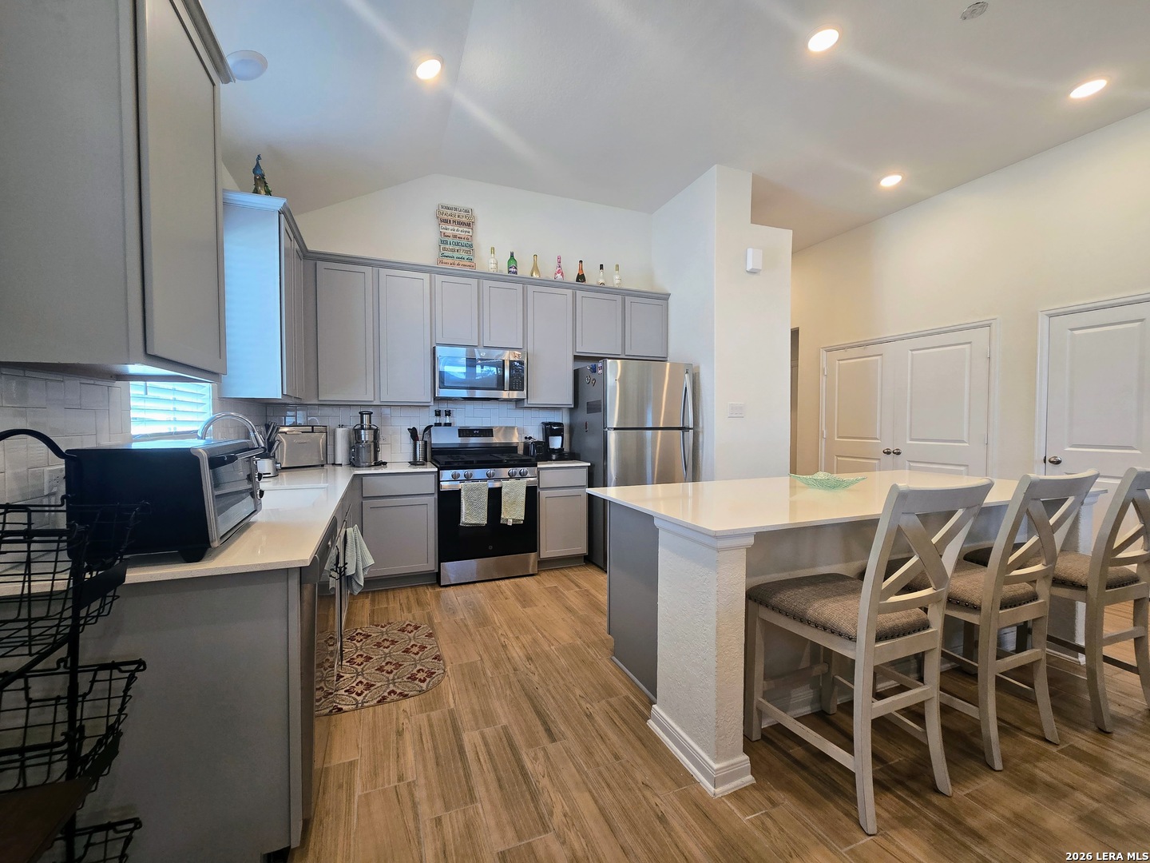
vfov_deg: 89.9
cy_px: 432
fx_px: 432
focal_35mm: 13
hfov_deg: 106.2
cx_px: 575
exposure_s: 1/60
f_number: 2.2
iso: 125
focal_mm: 2.2
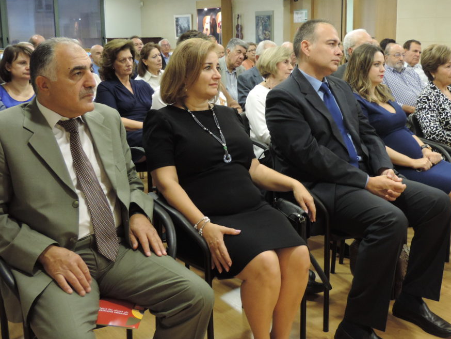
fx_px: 534
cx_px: 256
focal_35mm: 41
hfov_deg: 45.6
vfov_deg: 35.1
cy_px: 142
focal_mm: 6.2
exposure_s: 1/13
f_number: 3.3
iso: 400
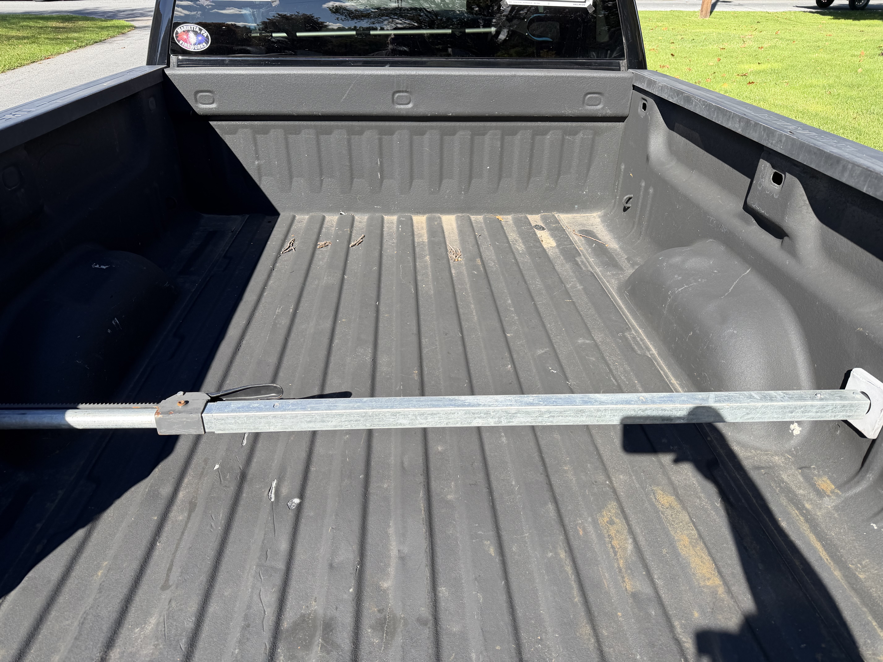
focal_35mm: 24
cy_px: 331
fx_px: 612
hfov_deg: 71.6
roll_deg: +0.4
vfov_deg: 56.8
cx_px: 442
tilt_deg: -31.2
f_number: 1.78
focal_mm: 6.76
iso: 80
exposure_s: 1/1689
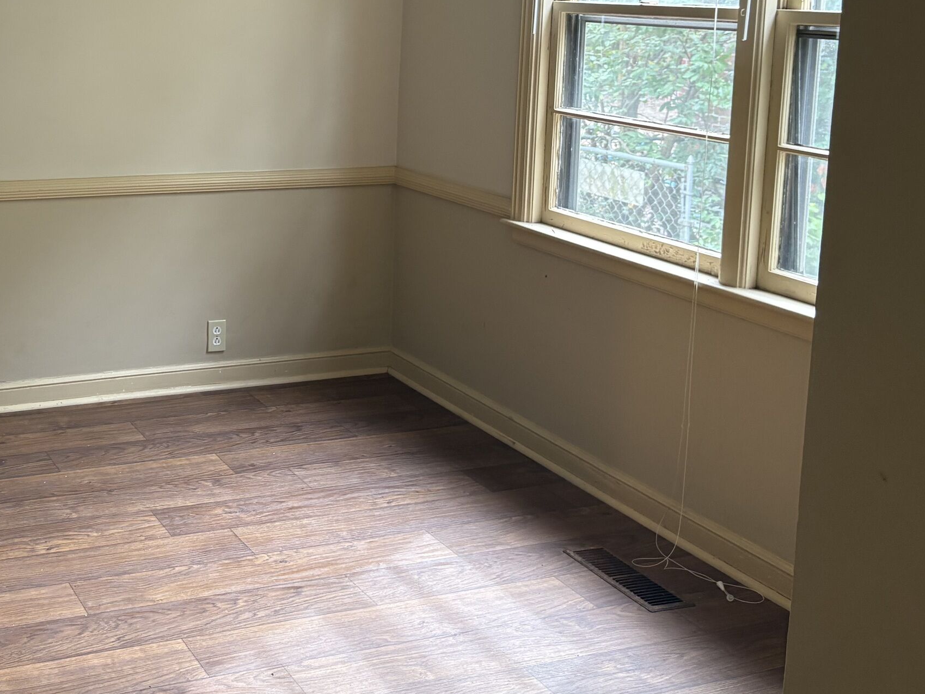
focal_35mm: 47
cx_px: 136
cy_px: 116
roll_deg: -0.5
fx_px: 1256
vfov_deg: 30.0
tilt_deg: -5.8
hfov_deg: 38.3
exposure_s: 1/61
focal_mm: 5.96
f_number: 1.6
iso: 125
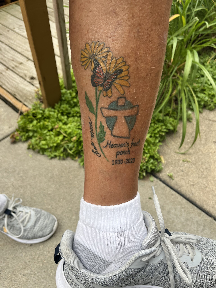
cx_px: 108
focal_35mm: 26
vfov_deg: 67.3
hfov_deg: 53.1
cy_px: 144
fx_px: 216
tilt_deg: -49.9
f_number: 1.6
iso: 50
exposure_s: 1/368
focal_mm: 5.1
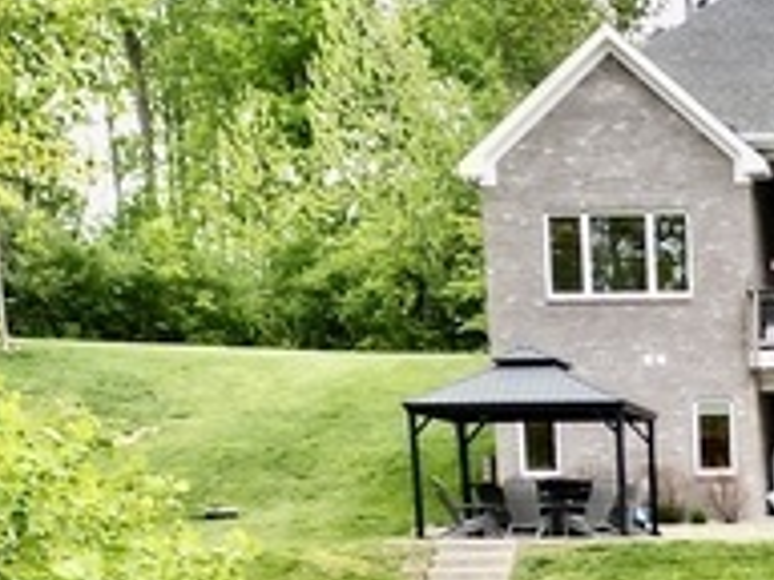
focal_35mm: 128
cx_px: 972
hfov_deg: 14.8
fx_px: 2862
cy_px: 1402
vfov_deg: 10.1
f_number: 1.7
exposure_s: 1/15
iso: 220
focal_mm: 6.72
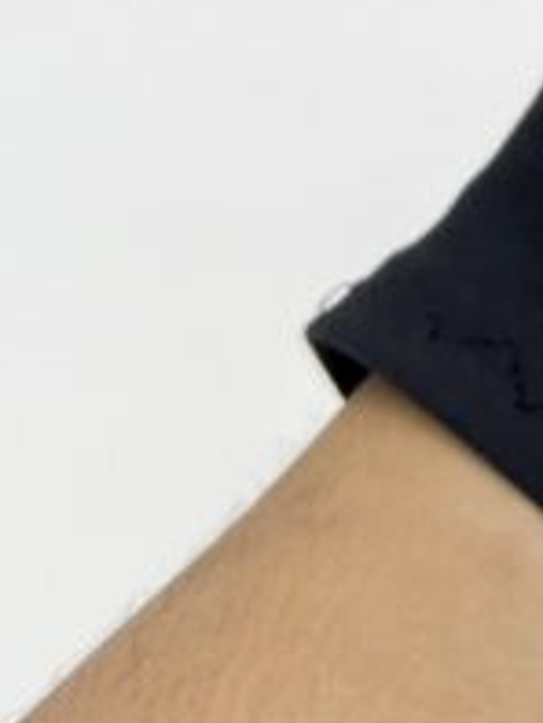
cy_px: -492
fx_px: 2820
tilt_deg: -26.5
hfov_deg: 10.0
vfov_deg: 13.4
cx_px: 1189
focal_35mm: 135
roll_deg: +0.0
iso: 32
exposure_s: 1/110
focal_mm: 5.7
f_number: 1.5
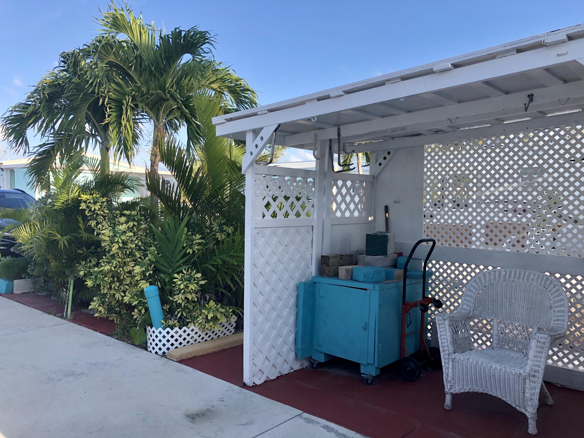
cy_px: 219
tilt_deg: -3.6
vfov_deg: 49.7
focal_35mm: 28
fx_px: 472
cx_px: 292
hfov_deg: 63.4
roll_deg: -1.6
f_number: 1.8
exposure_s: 1/571
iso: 20
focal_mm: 3.99
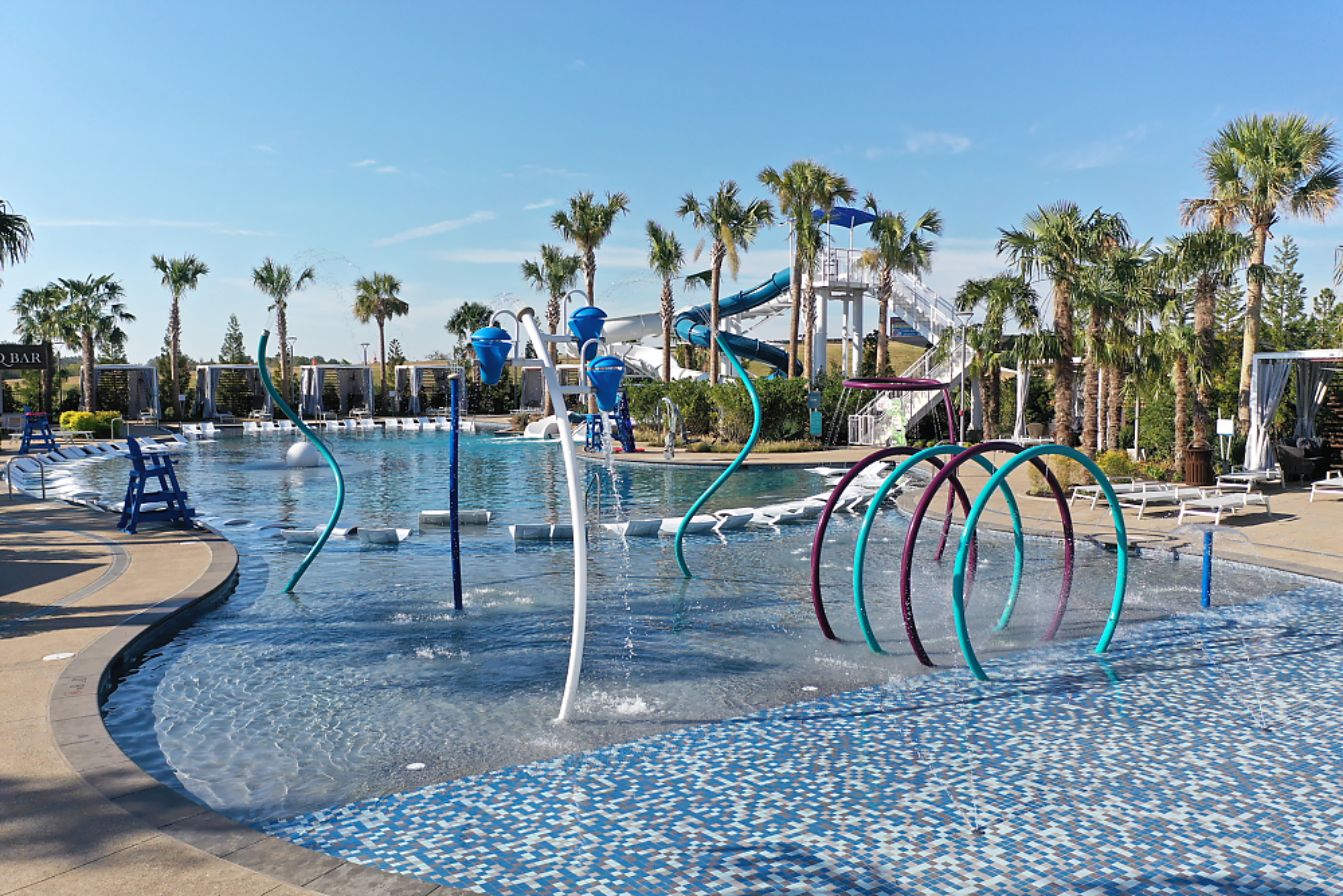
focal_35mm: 28
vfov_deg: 46.4
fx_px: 1045
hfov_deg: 65.5
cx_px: 672
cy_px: 448
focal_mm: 10.26
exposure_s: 1/1250
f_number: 3.2
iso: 100
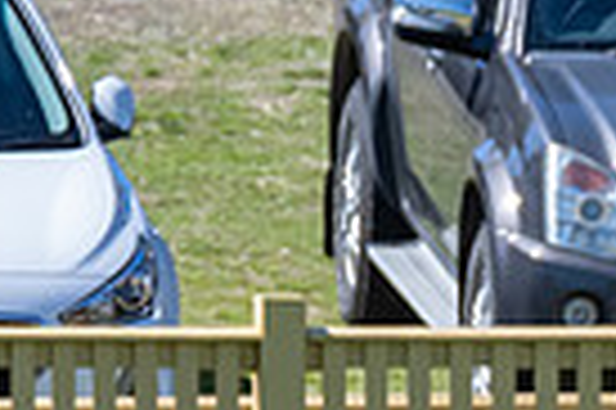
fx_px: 58381
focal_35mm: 3416
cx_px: 1202
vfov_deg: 0.4
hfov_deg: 0.6
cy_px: 698
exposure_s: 1/1250
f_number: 11
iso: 800
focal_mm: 450
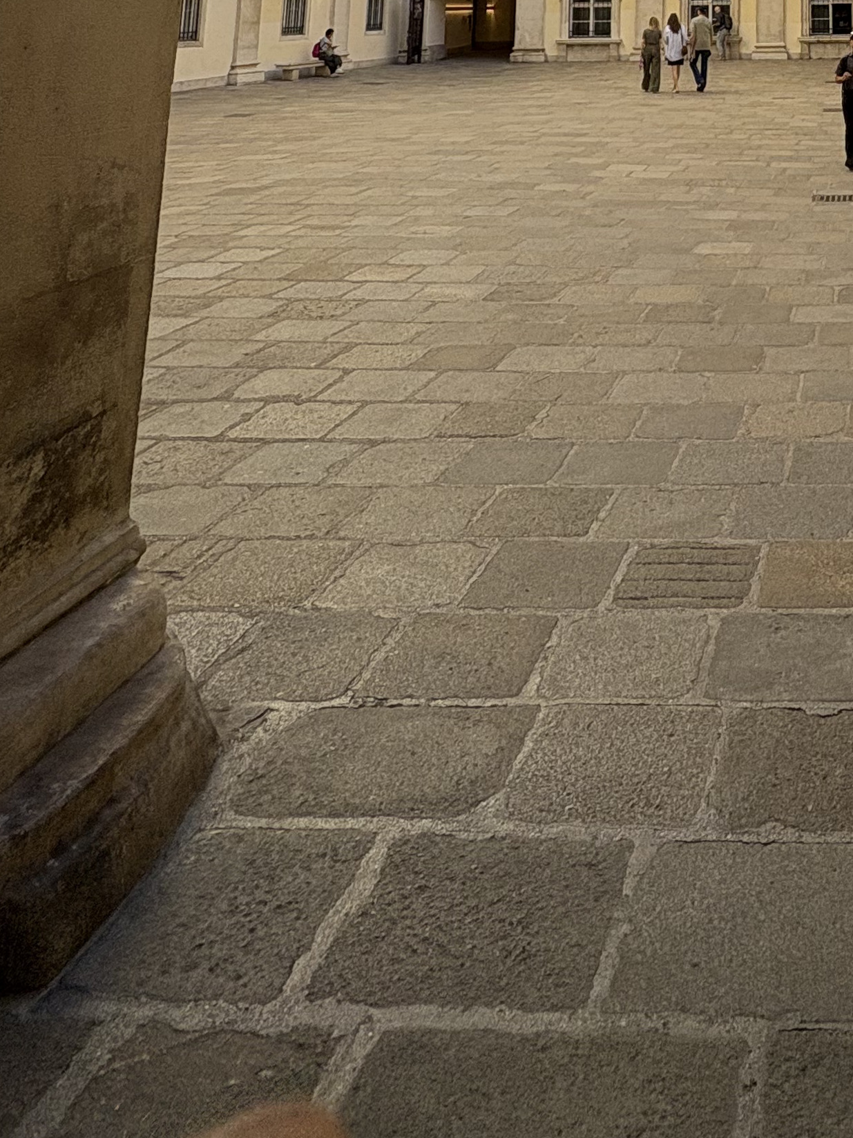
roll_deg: -0.2
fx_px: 1117
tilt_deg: +12.1
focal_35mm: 34
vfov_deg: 39.5
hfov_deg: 37.8
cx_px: 831
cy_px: -216
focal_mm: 2.22
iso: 50
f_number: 2.2
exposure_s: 1/713
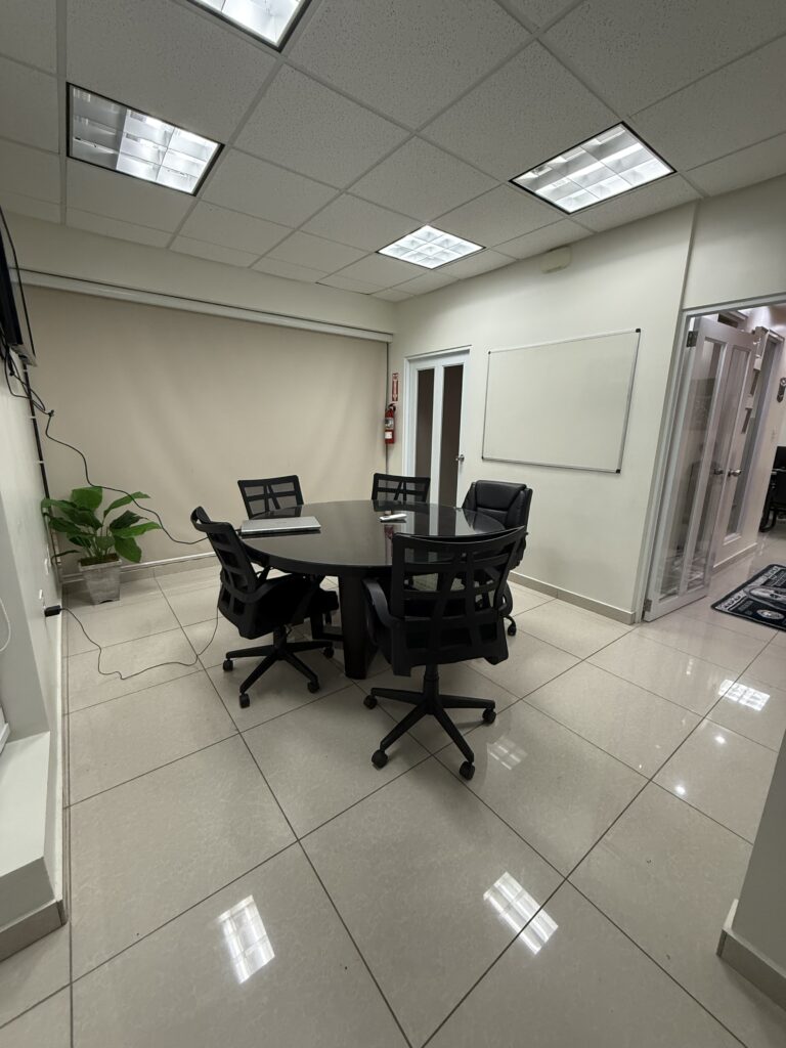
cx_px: 393
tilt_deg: -12.7
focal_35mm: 14
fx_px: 424
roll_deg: -1.3
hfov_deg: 85.7
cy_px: 524
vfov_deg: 102.1
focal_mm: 2.22
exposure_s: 1/120
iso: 320
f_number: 2.2
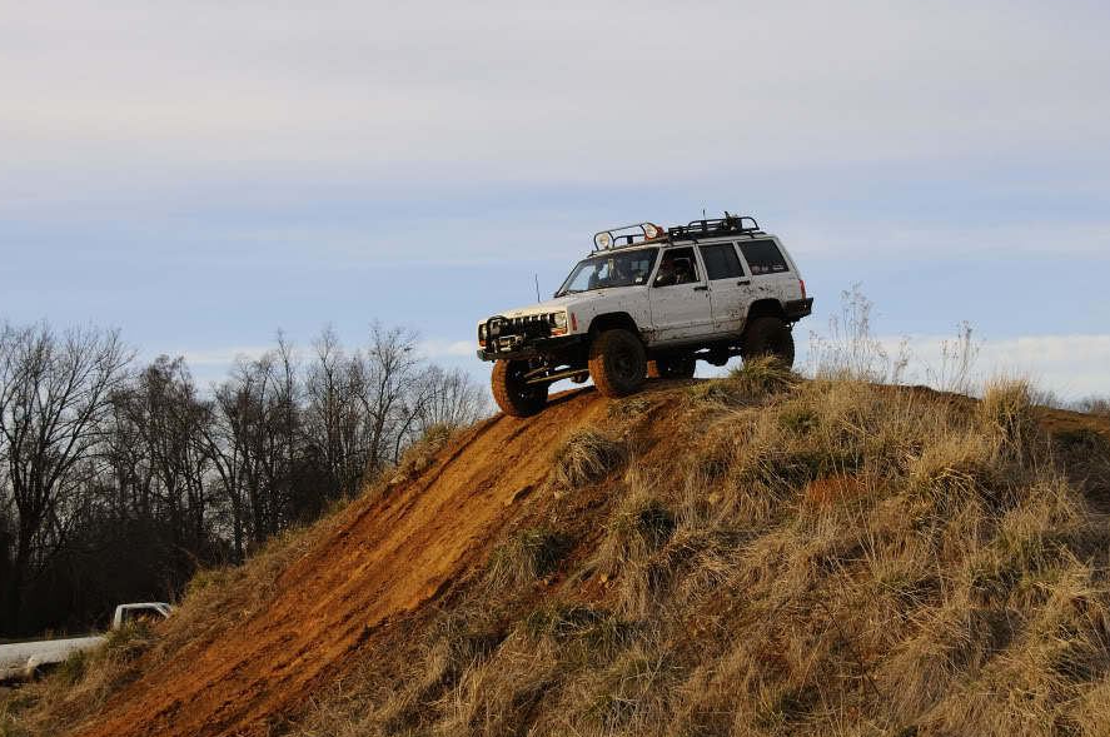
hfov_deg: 33.1
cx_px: 588
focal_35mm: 61
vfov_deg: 22.4
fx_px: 1865
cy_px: 385
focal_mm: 35
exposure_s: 1/500
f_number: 5.6
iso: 200
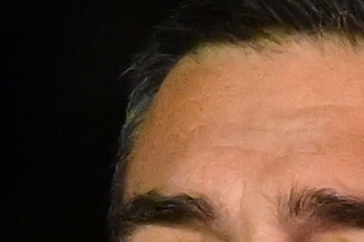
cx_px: 137
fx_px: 17026
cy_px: -88
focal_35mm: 1684
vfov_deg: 0.8
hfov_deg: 1.2
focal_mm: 150
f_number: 4.5
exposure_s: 1/200
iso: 6400
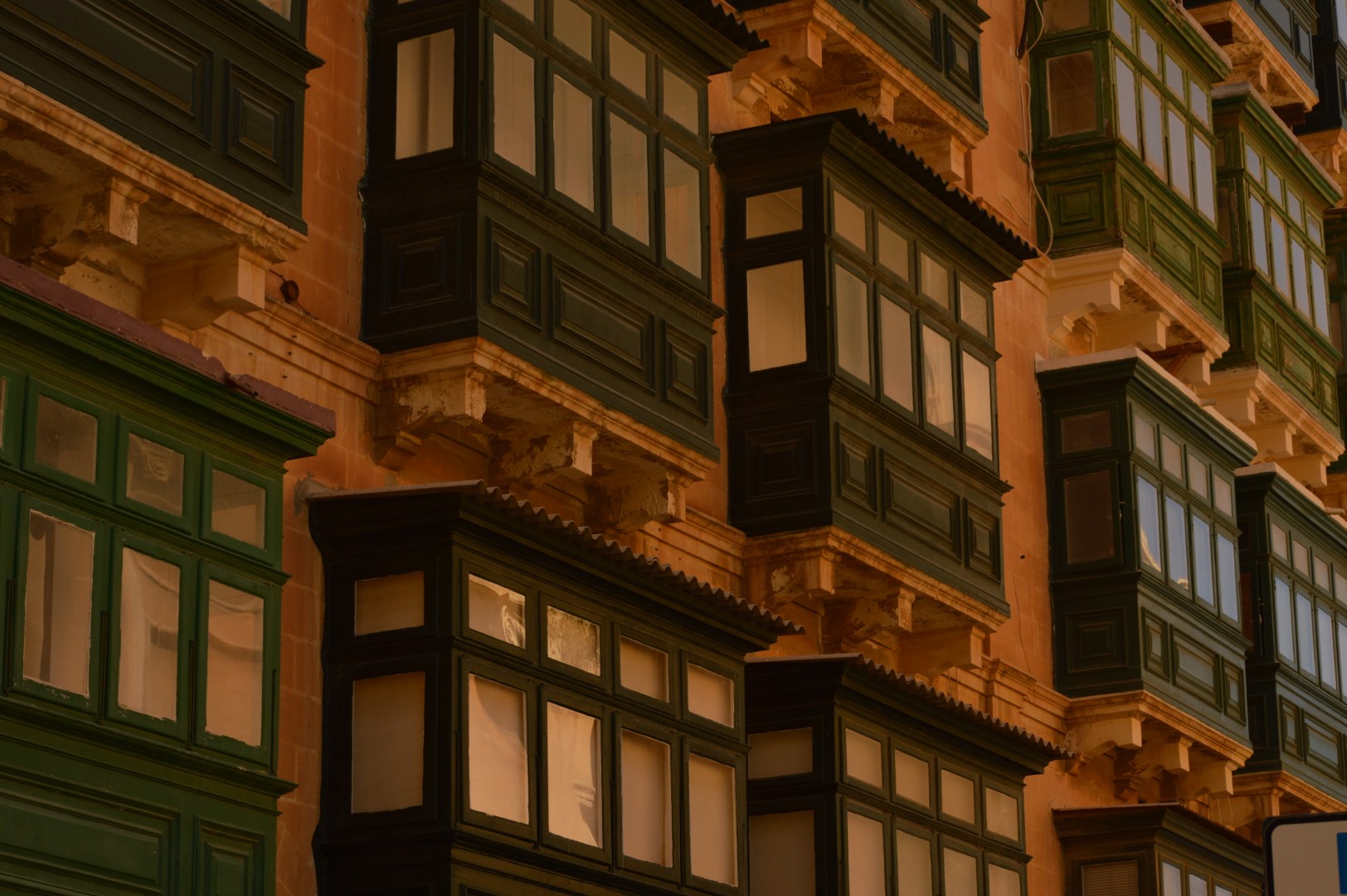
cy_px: 448
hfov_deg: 24.6
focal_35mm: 82
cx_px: 674
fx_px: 3084
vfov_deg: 16.5
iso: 100
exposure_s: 1/250
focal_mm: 55
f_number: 8
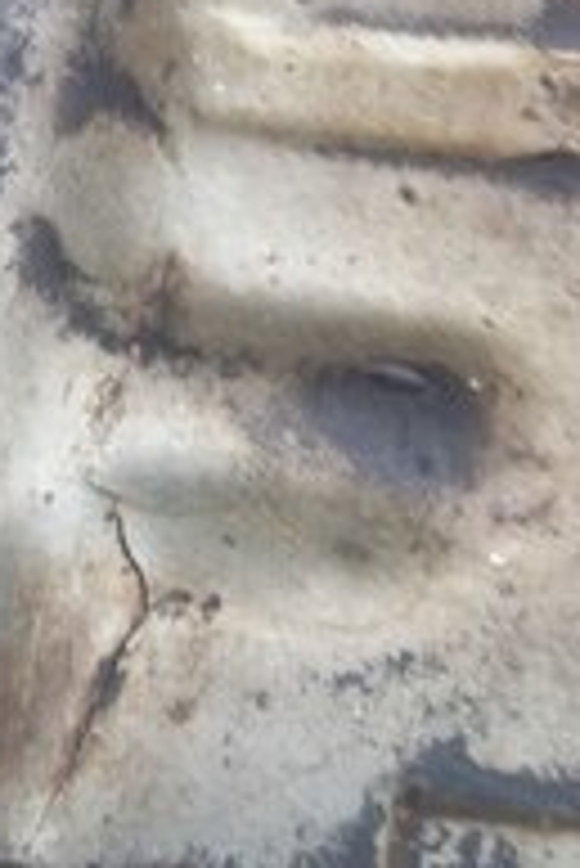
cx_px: 490
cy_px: -238
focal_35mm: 72
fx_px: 1737
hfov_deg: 18.7
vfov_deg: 24.7
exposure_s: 1/33
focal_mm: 3.7
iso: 64
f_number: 1.9
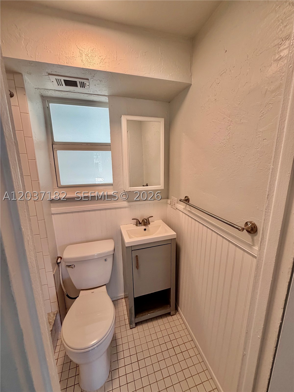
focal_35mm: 14
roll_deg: +1.3
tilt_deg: -10.0
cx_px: 147
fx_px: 159
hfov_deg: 85.7
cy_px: 196
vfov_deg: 102.1
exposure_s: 1/120
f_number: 2.2
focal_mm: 2.22
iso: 100
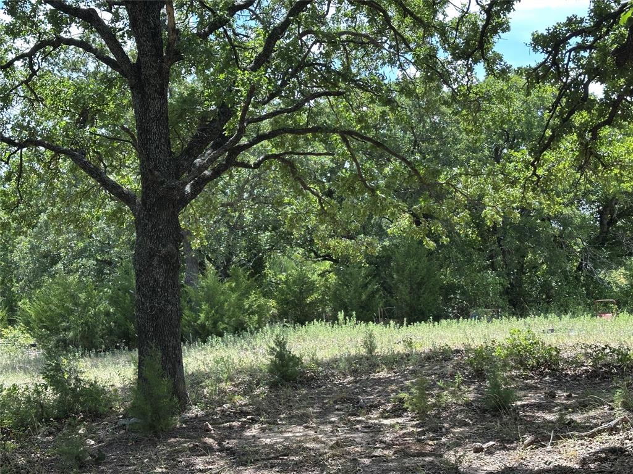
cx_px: 316
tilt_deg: +1.2
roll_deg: +1.9
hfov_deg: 39.7
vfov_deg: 30.3
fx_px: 878
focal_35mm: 48
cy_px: 237
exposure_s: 1/681
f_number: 1.78
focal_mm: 6.86
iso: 64
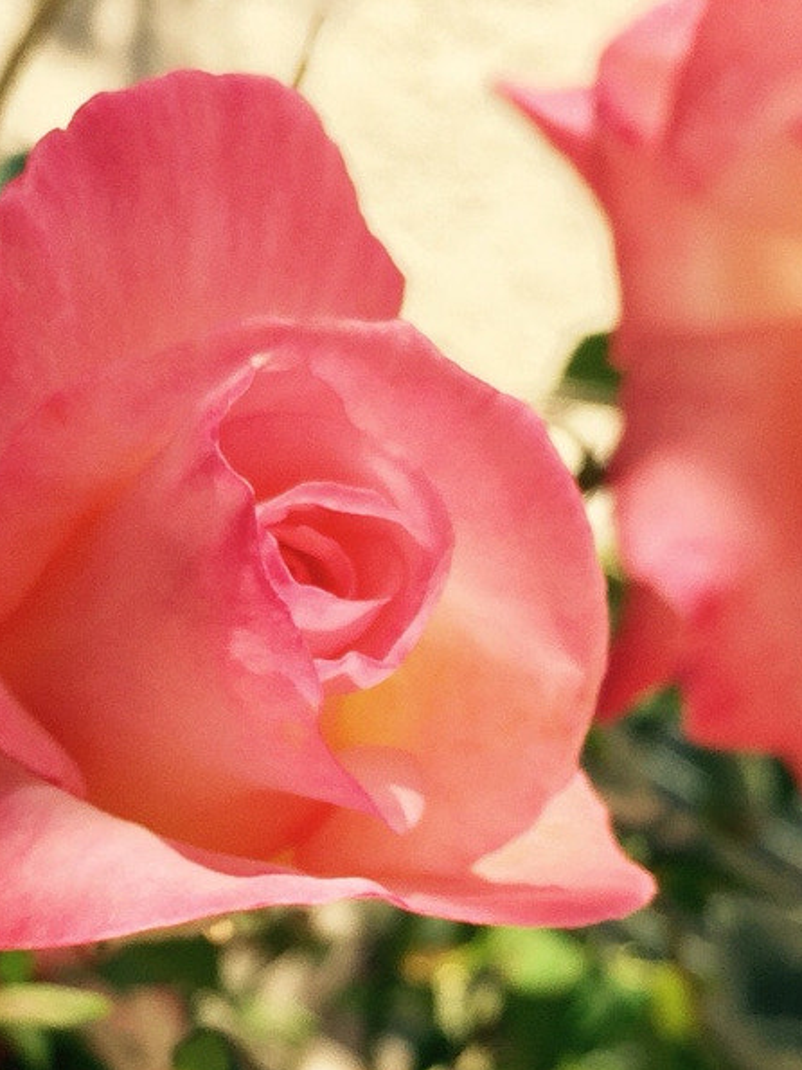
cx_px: 293
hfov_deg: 18.9
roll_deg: -32.1
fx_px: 2410
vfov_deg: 24.8
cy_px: 762
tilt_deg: +3.8
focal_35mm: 78
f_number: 2.2
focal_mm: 4.15
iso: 32
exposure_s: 1/719
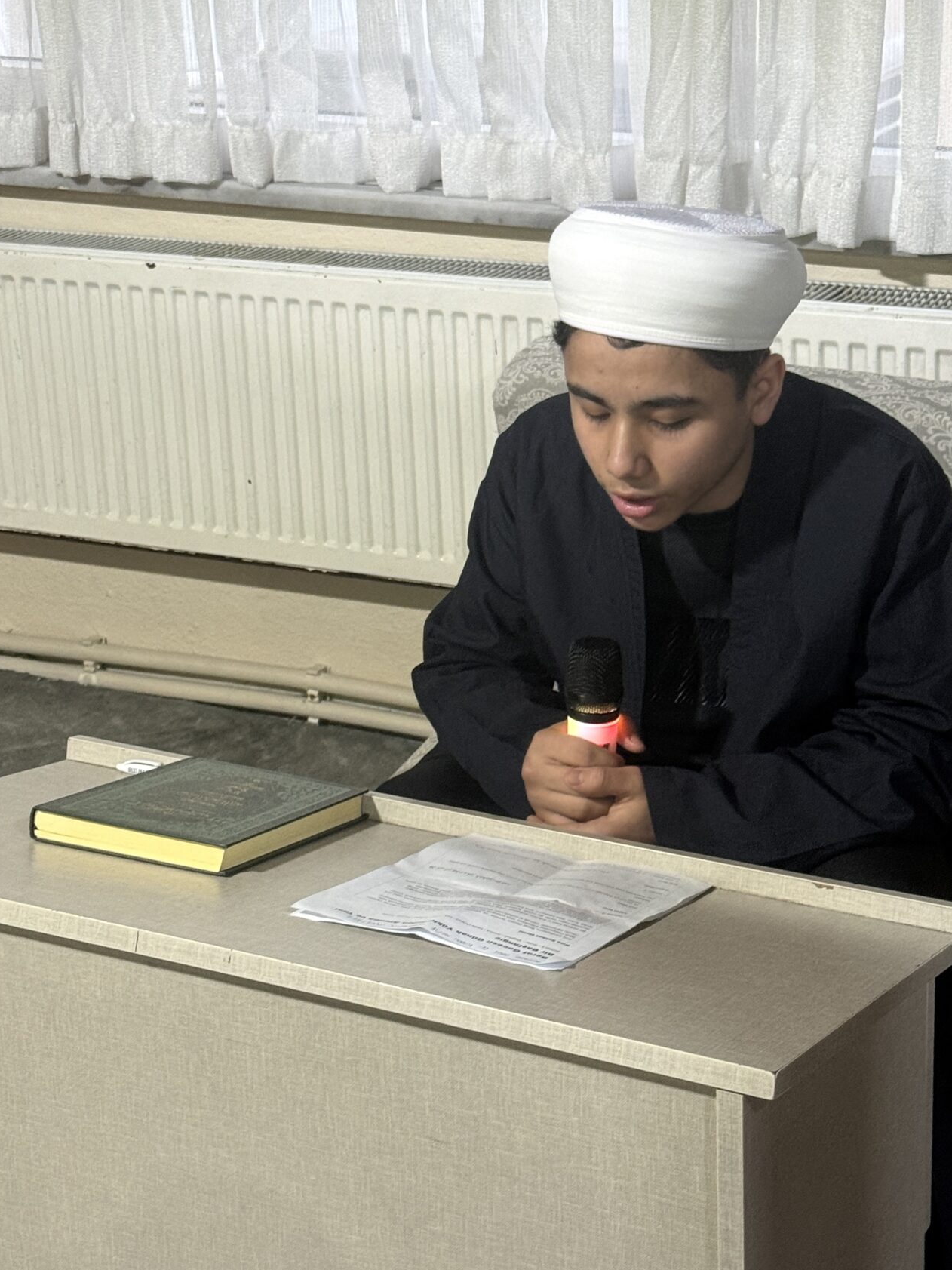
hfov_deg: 20.2
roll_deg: +1.4
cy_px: 551
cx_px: 487
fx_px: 2677
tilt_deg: -18.7
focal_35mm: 73
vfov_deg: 26.7
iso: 200
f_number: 1.78
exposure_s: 1/33
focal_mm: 6.76
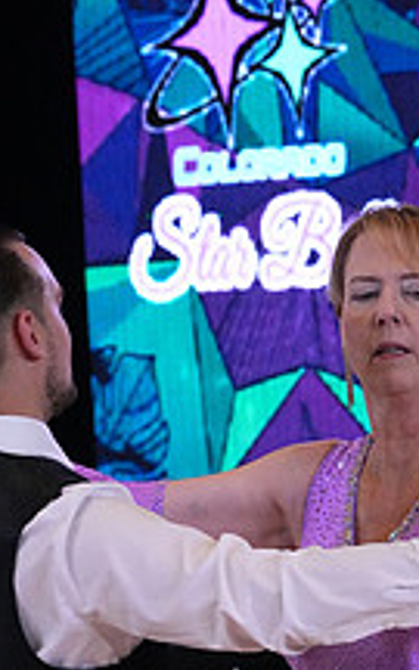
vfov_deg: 5.7
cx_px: 386
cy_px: 875
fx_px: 6742
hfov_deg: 3.6
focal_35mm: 369
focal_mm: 135
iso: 12800
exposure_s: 1/400
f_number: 9
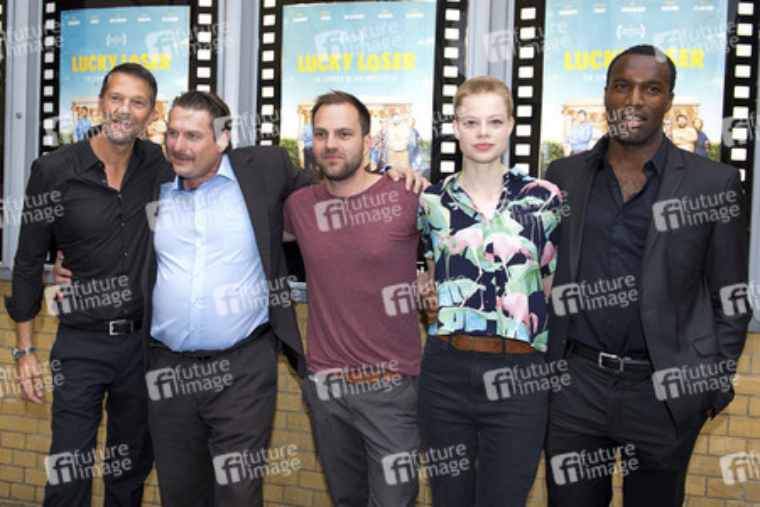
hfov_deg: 63.7
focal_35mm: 29
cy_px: 254
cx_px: 380
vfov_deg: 45.0
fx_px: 612
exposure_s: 1/160
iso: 800
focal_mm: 29
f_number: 4.5
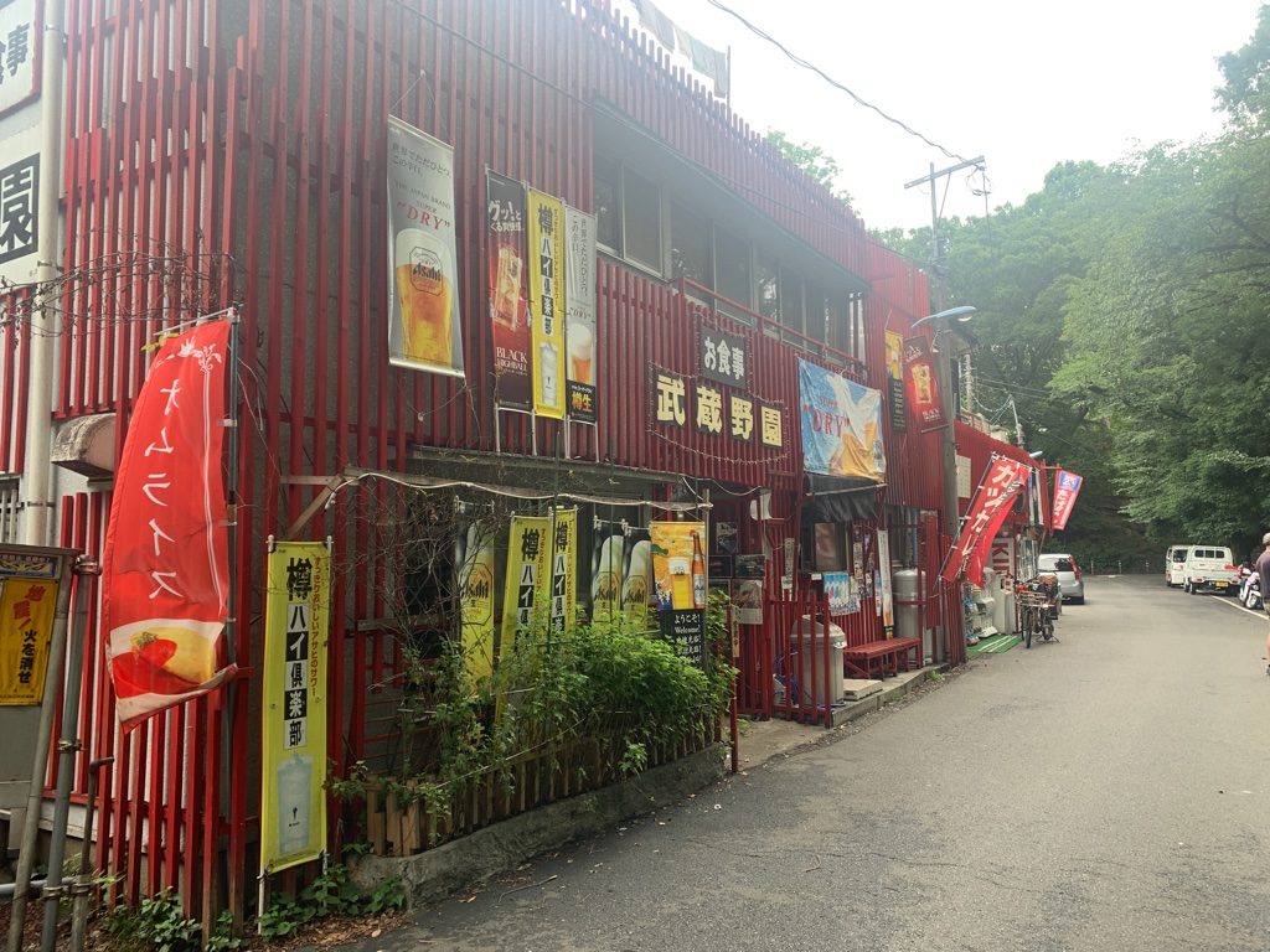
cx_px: 635
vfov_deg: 53.1
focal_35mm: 26
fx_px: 954
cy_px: 476
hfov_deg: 67.3
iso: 25
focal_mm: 4.25
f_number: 1.8
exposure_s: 1/204
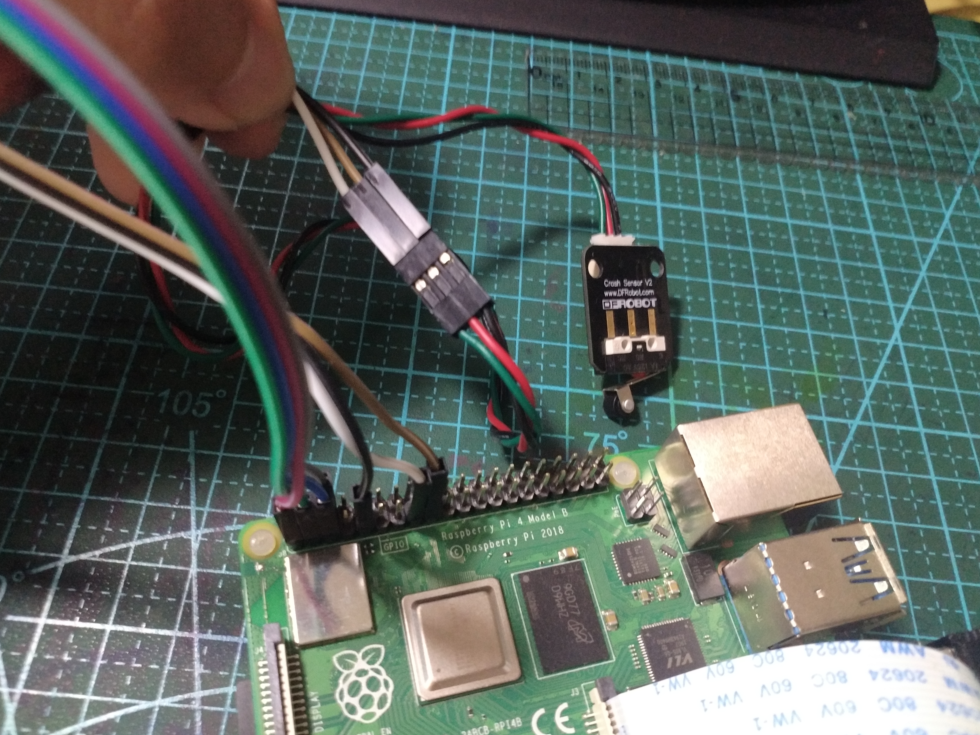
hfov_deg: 63.4
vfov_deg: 49.8
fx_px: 793
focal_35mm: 28
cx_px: 477
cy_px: 363
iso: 1000
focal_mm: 4.73
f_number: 2.2
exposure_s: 1/14
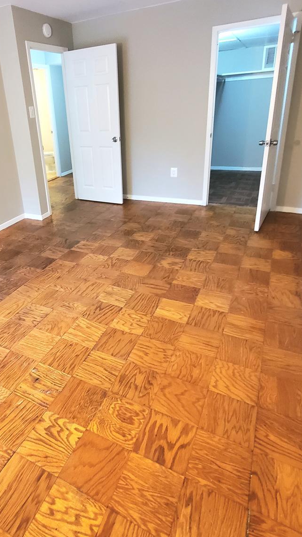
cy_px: 230
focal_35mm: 19
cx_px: 90
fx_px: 271
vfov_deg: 89.0
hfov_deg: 56.5
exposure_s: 1/30
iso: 500
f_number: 2.2
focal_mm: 1.8
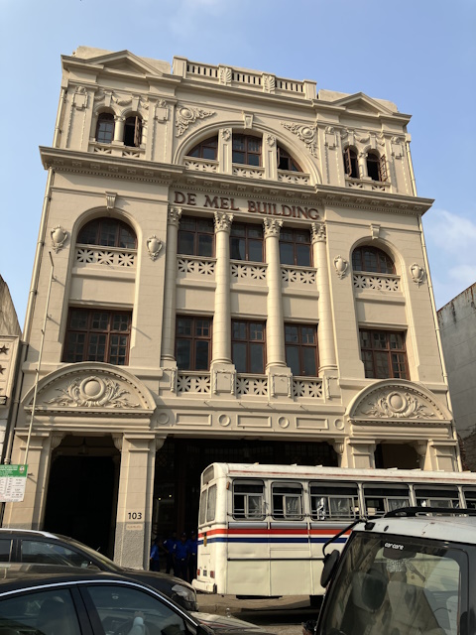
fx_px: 513
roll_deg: -0.2
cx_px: 238
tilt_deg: +25.8
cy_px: 318
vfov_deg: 63.4
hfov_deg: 49.7
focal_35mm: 28
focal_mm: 3.99
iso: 32
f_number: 1.8
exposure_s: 1/1143
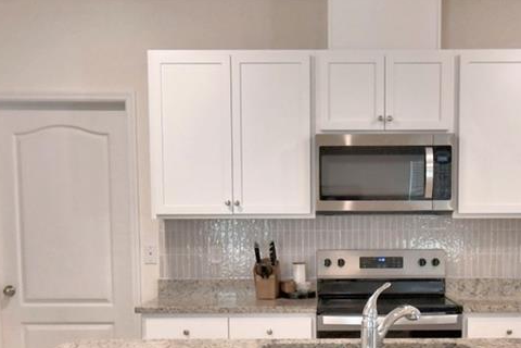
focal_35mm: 50
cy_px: 297
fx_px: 724
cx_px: 333
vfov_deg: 26.3
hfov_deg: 39.3
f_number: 4.5
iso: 400
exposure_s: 1/40
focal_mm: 10
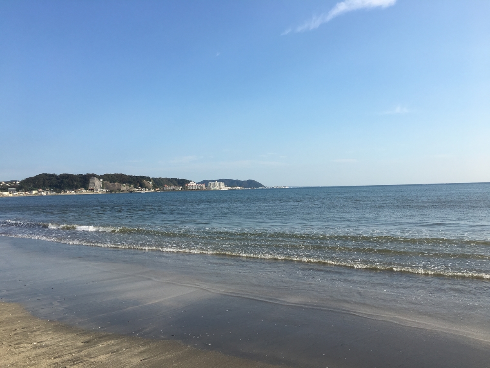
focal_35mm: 29
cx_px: 245
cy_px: 184
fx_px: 411
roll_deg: +0.7
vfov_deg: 48.2
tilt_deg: +0.6
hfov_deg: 61.7
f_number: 2.2
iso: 25
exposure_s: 1/1876
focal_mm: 4.15
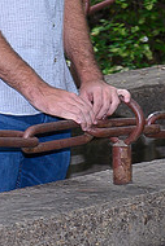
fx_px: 3486
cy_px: -1
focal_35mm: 508
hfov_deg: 2.7
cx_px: 11
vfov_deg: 4.1
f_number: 5
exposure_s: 1/60
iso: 200
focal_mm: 70
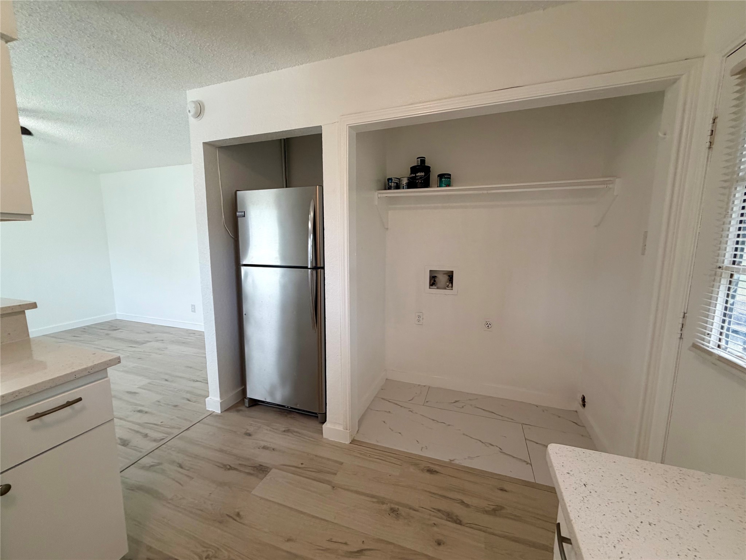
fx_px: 302
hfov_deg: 102.1
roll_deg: +1.1
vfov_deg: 85.7
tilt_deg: -9.1
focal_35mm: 14
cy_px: 280
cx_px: 373
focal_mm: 2.22
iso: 160
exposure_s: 1/120
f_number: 2.2
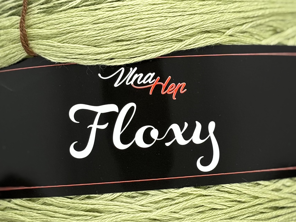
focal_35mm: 52
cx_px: 148
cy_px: 111
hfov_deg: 36.8
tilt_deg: -81.2
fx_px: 445
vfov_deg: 28.0
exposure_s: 1/121
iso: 25
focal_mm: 5.96
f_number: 1.6
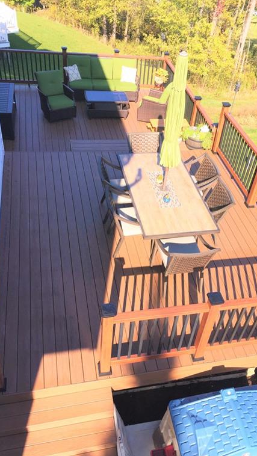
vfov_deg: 61.0
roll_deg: -8.5
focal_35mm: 32
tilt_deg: -39.4
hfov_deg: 36.5
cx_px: 159
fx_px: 387
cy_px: 229
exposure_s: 1/719
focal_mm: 4.15
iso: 32
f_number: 2.2
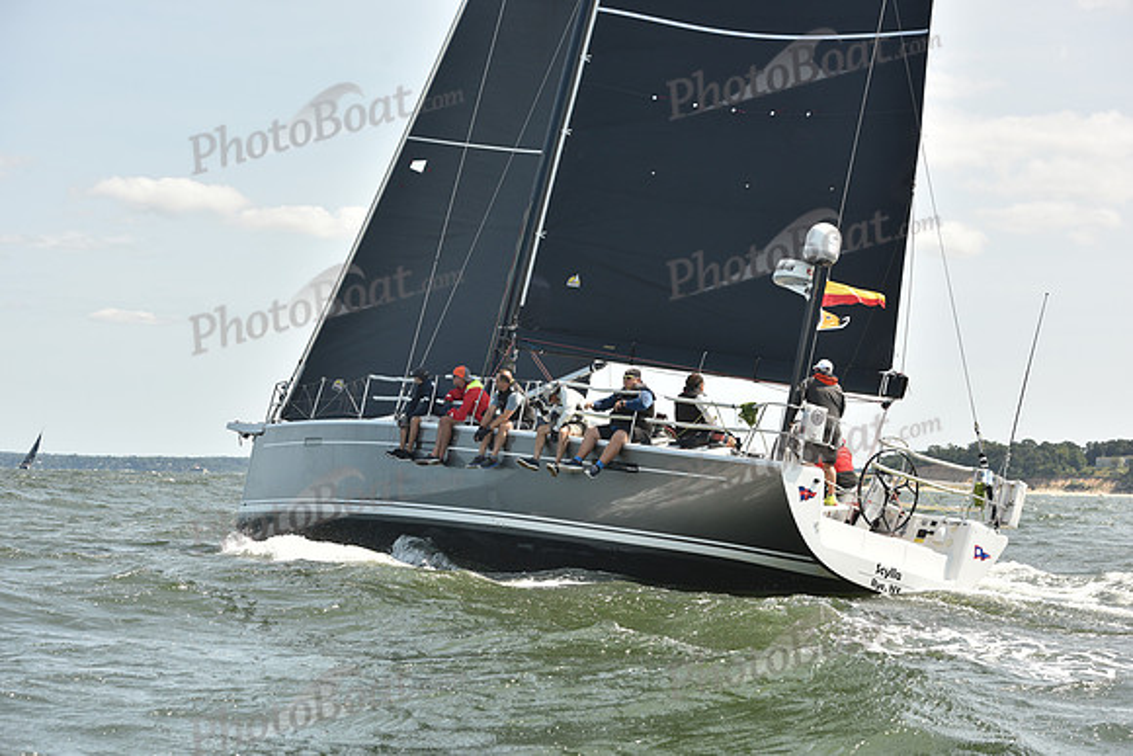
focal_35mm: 86
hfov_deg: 23.6
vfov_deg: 15.9
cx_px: 566
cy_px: 378
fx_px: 2707
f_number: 6.3
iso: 250
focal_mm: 86
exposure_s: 1/800
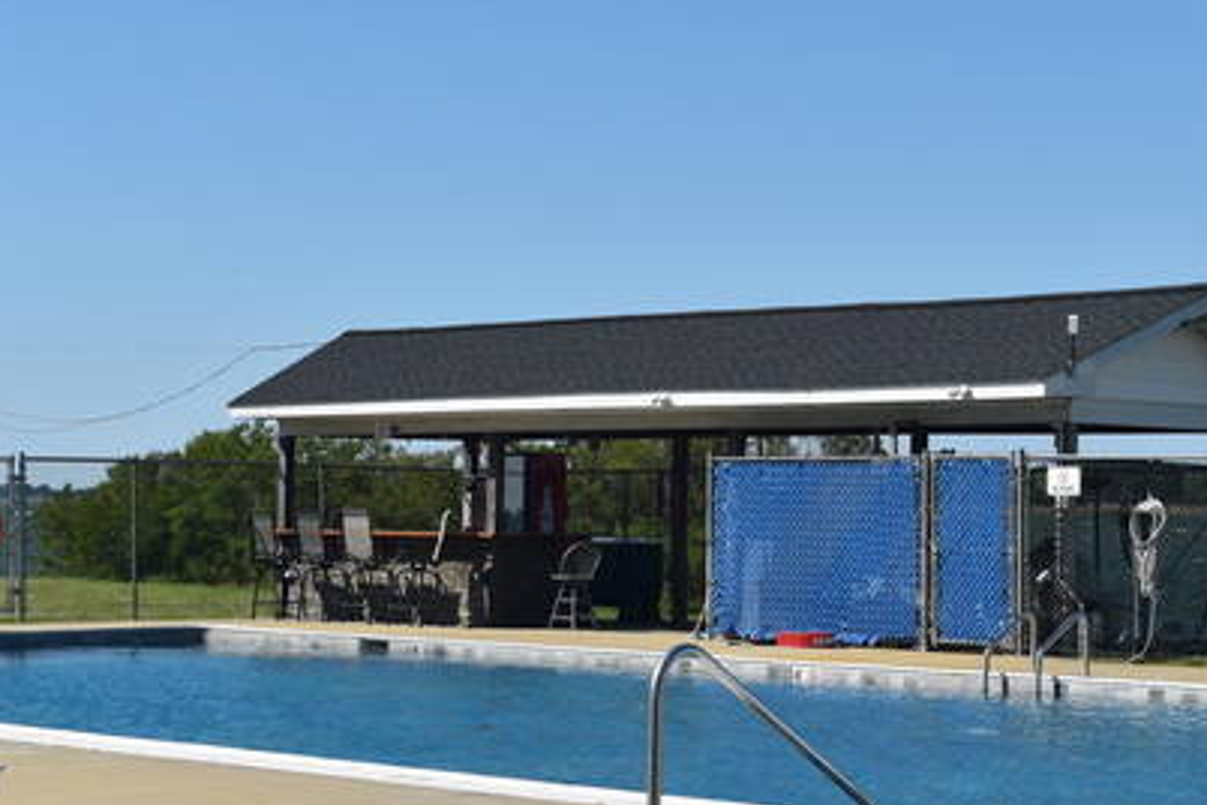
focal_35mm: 85
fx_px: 2850
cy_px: 412
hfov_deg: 23.9
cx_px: 579
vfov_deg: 16.1
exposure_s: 1/320
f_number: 9
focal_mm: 38
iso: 100
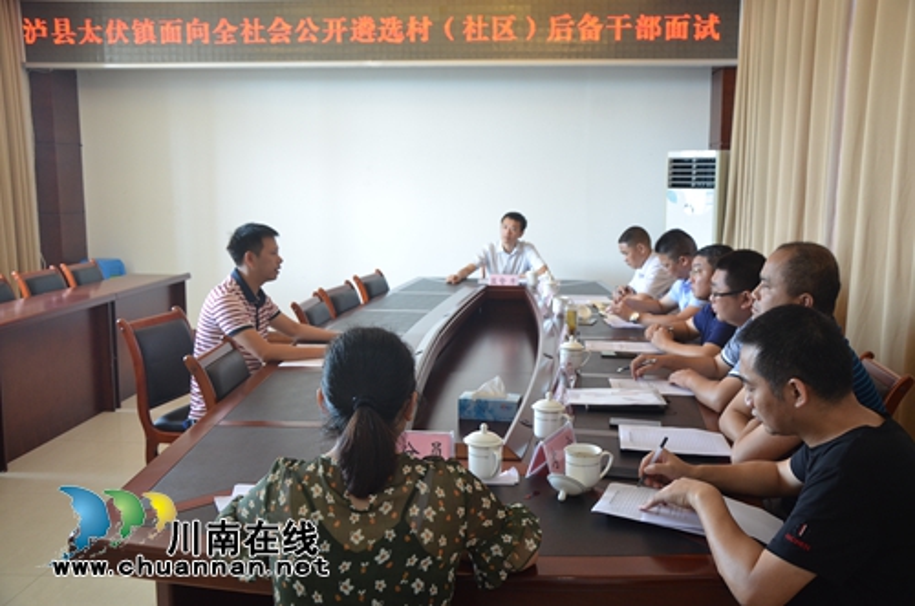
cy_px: 303
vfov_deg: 39.8
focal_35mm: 33
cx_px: 458
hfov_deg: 57.3
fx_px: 837
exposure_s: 1/60
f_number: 4
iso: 720
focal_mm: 22
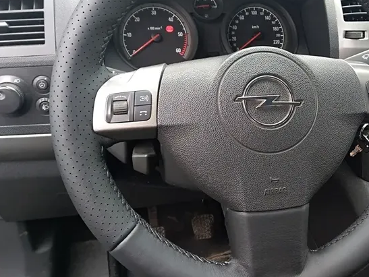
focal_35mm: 38
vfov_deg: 37.6
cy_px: 114
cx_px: 246
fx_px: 405
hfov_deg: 48.1
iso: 159
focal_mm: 3.54
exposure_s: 1/33.3
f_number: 2
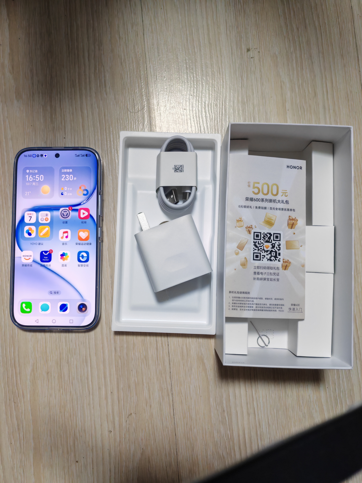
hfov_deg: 51.4
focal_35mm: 27
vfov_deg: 65.3
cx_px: 181
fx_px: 376
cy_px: 242
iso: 320
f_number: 1.95
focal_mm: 5.52
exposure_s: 1/50
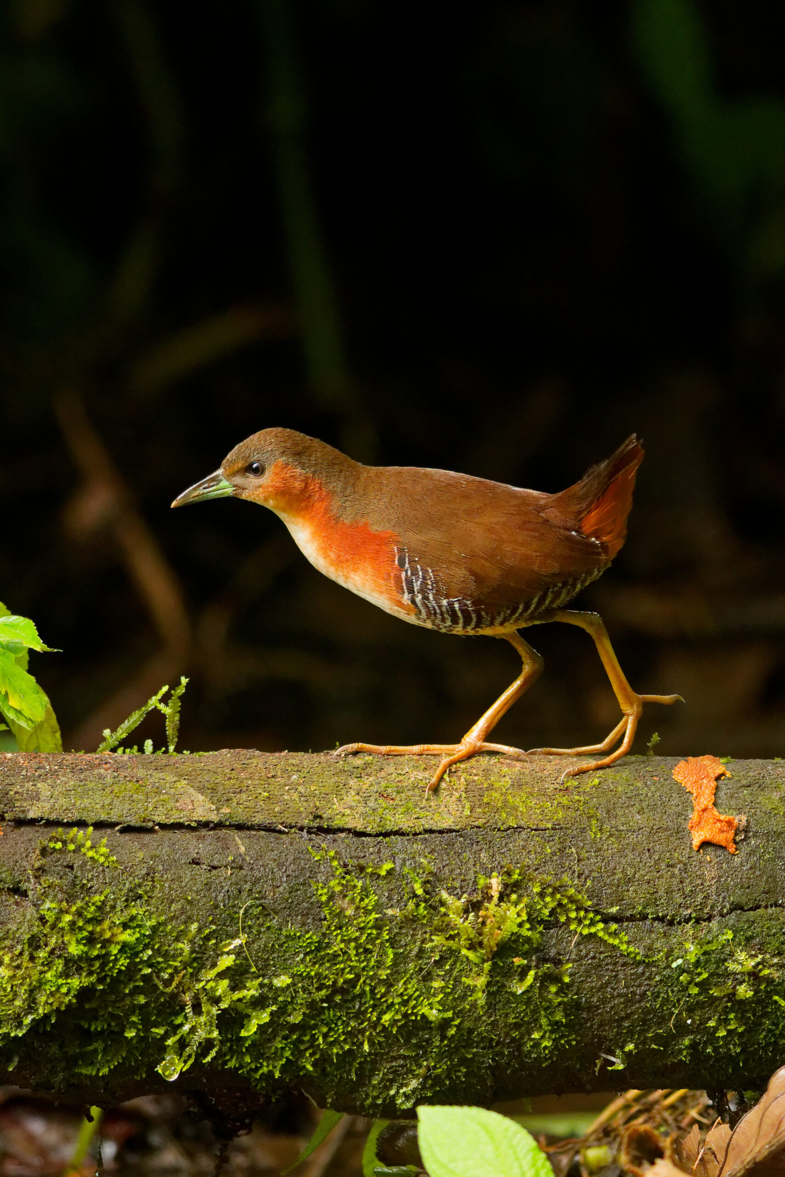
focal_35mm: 600
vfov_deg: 3.4
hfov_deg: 2.3
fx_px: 19621
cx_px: 392
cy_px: 588
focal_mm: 400
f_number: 6.3
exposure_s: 1/400
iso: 3200
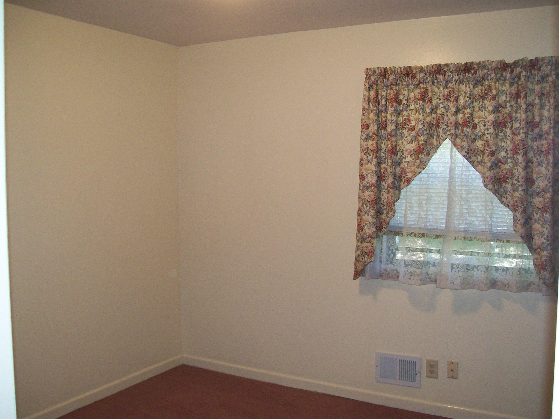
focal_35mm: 36
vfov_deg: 39.7
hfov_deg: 51.4
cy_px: 210
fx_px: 581
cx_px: 280
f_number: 2.7
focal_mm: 6
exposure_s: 1/64
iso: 140
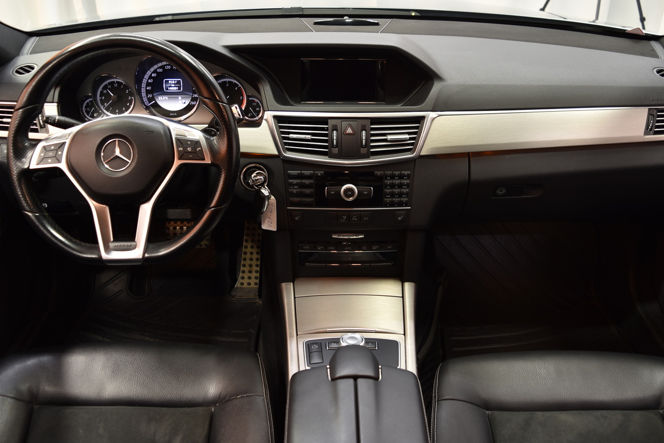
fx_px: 627
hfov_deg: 55.8
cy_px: 202
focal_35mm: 34
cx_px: 343
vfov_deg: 38.9
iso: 100
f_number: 3.5
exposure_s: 1/5
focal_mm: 18
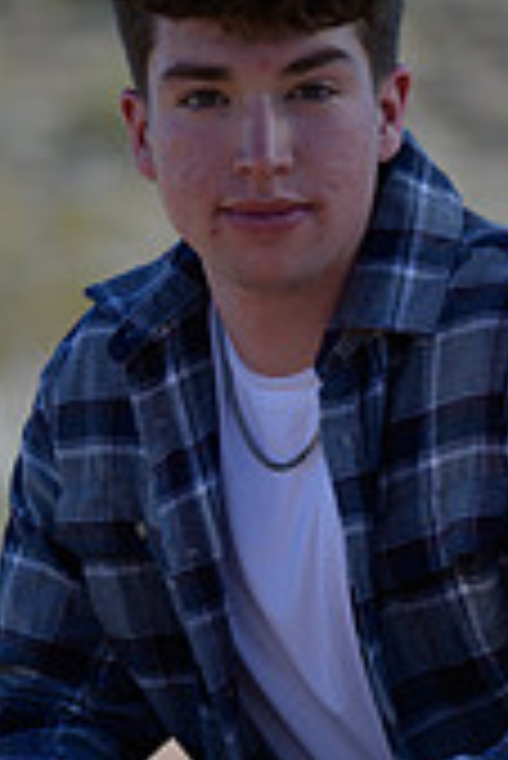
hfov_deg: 4.2
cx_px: 346
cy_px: 702
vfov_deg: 6.3
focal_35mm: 325
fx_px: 6865
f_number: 2.8
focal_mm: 122
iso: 200
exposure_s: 1/3200
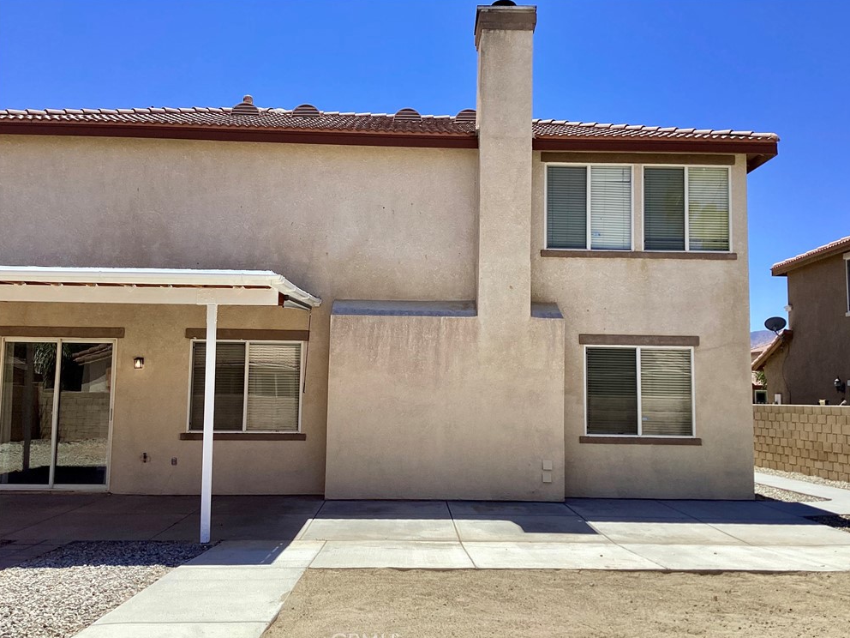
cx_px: 435
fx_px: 786
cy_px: 324
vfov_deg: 44.2
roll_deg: -2.4
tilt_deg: +4.5
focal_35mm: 32
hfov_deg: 56.8
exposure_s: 1/1274
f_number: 2.4
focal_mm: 3.3
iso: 25
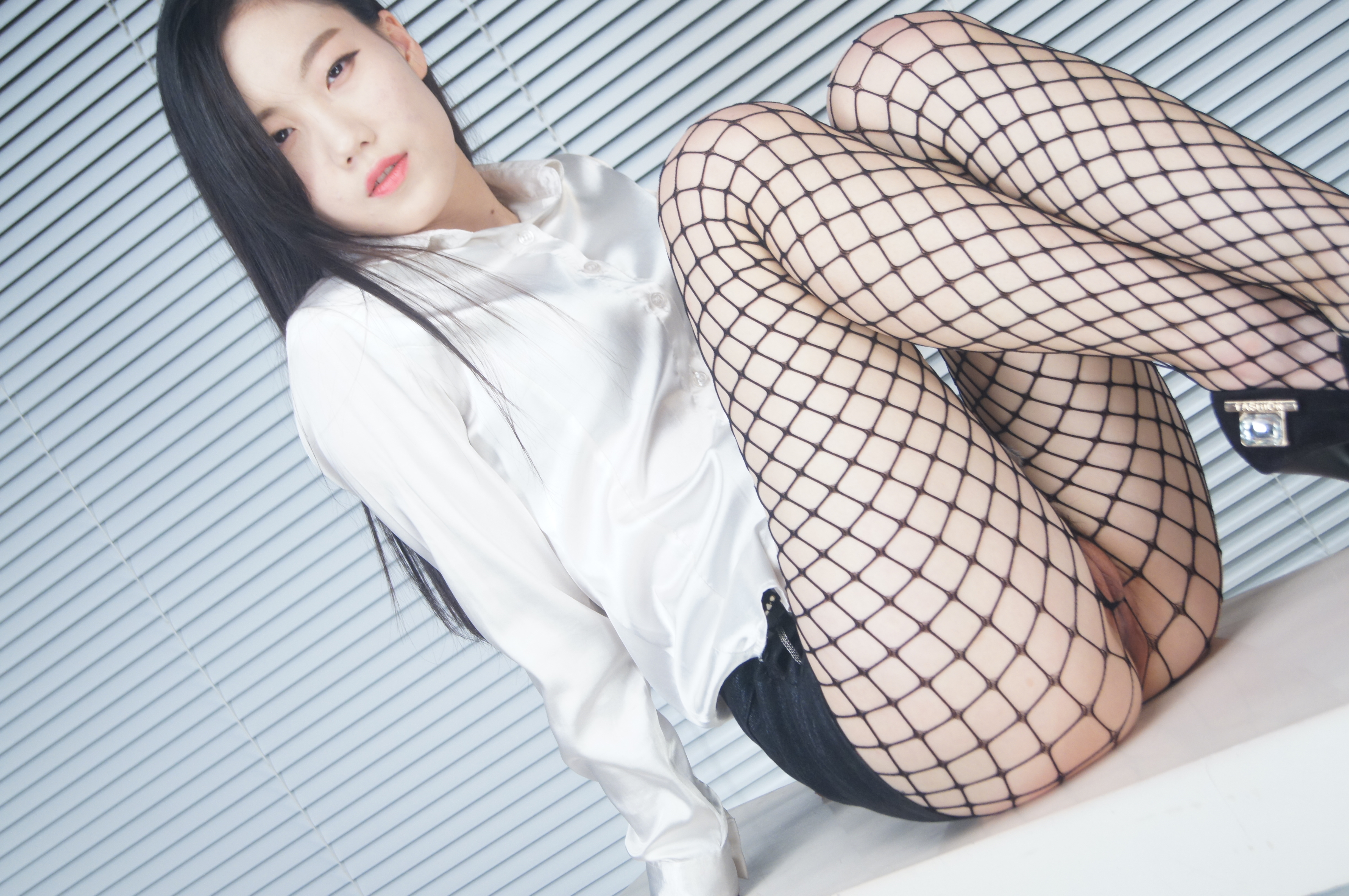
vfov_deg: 20.1
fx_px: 2527
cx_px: 674
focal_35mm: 68
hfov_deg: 29.9
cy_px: 448
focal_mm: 45
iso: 800
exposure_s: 1/160
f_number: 5.6
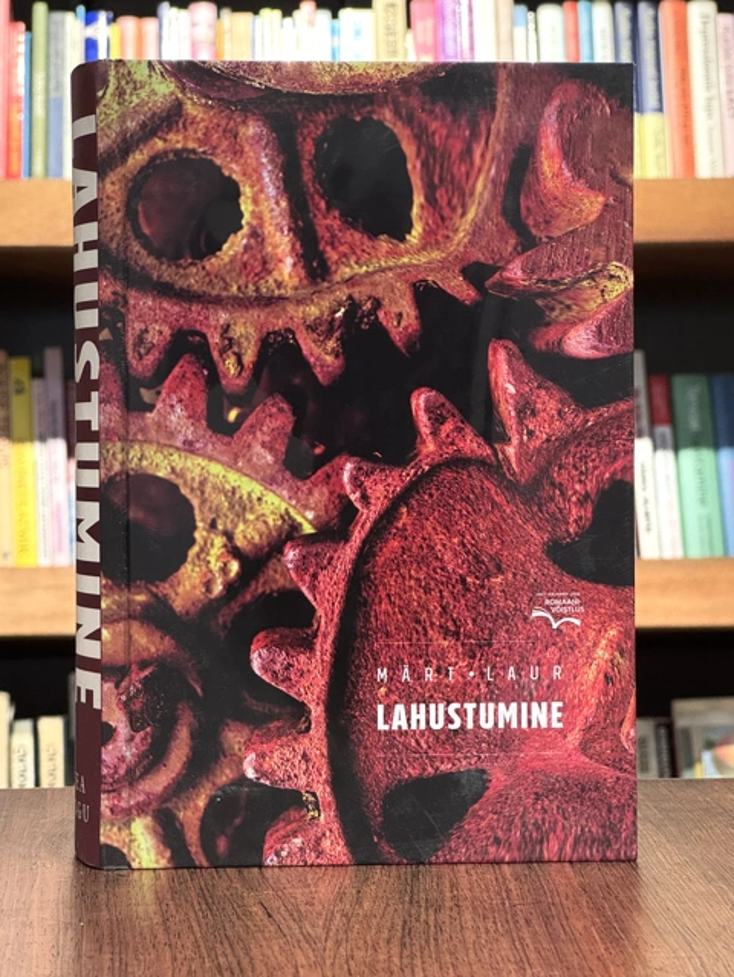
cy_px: 464
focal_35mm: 82
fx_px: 2316
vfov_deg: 23.8
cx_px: 352
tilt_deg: -0.3
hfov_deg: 18.0
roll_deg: +0.2
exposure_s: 1/60
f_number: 2.8
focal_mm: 9
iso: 500
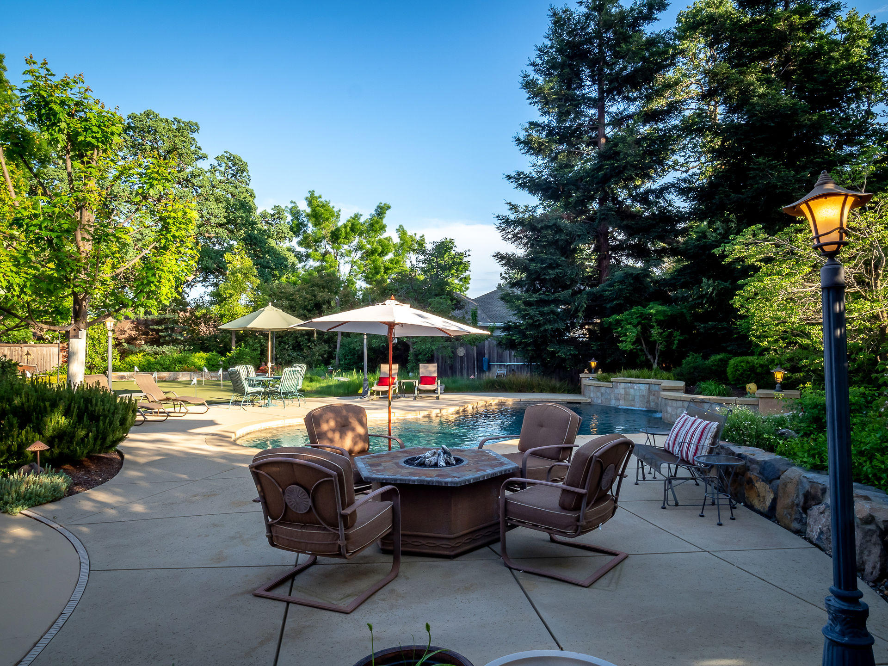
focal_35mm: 24
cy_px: 333
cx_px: 444
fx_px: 616
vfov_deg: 56.8
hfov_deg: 71.6
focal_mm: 12
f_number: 16
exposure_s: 1/30
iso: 320
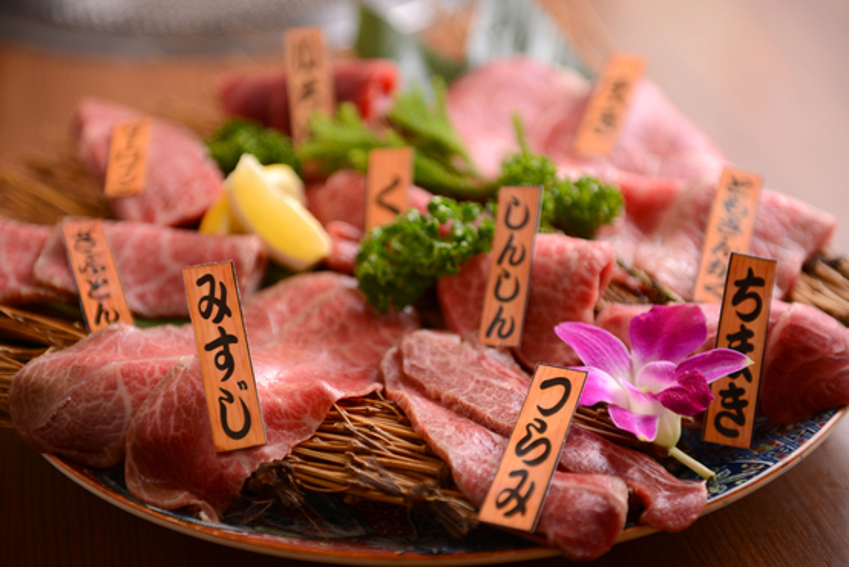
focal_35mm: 70
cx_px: 424
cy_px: 284
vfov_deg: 19.5
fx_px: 1652
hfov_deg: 28.8
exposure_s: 1/125
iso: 200
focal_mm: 70
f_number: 3.2
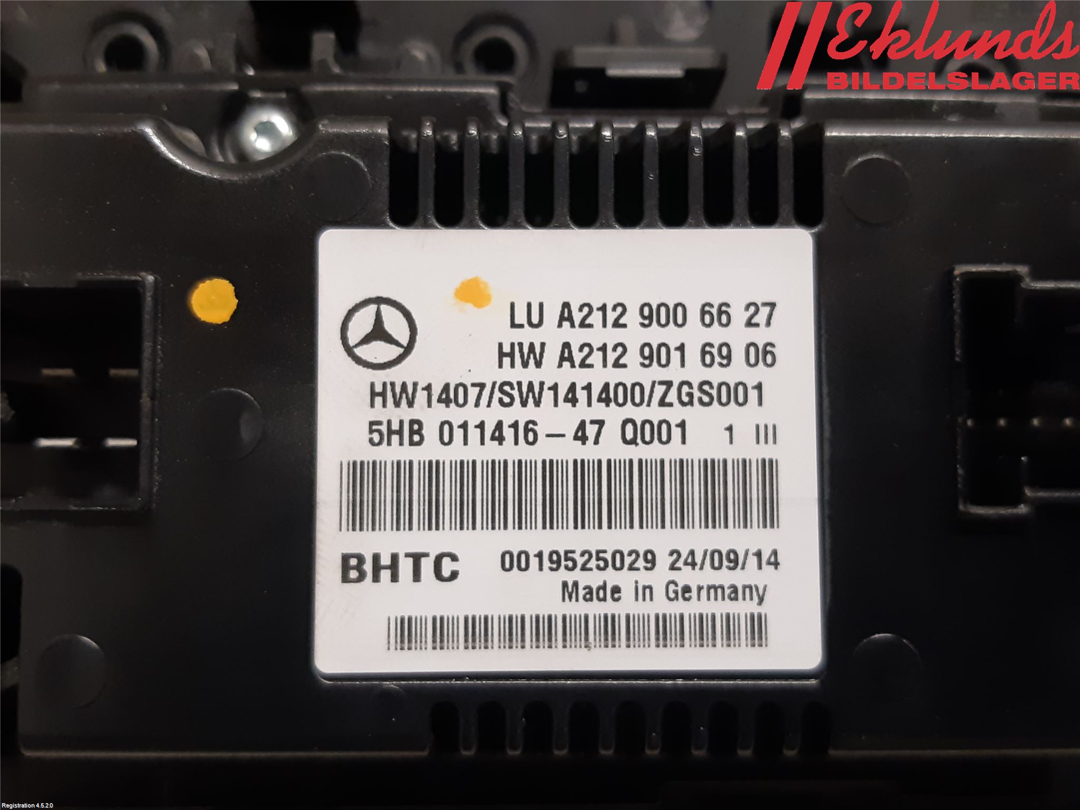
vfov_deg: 53.1
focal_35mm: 26
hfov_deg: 67.3
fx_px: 811
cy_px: 405
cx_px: 540
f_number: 1.7
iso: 125
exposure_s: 1/50
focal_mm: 3.93
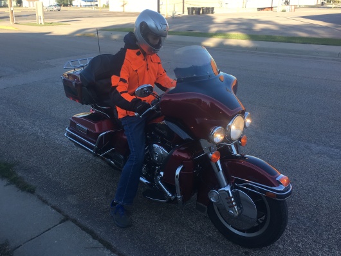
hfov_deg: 52.5
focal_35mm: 35
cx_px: 154
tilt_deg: -16.8
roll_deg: +1.1
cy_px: 105
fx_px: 345
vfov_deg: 40.6
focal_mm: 4.15
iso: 25
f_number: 2.2
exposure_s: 1/319
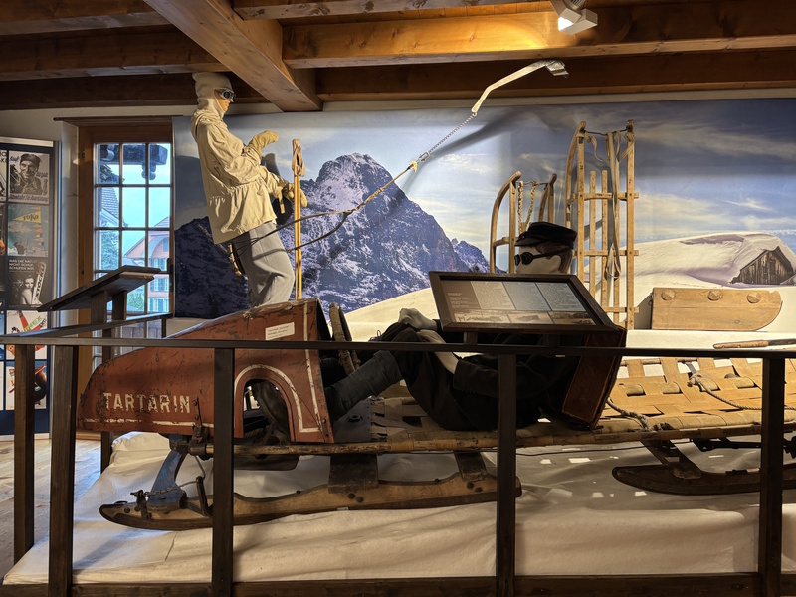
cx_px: 398
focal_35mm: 26
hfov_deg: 67.3
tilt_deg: -2.4
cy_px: 298
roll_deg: -1.1
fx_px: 598
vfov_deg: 53.1
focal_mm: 5.96
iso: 100
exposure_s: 1/50
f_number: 1.6
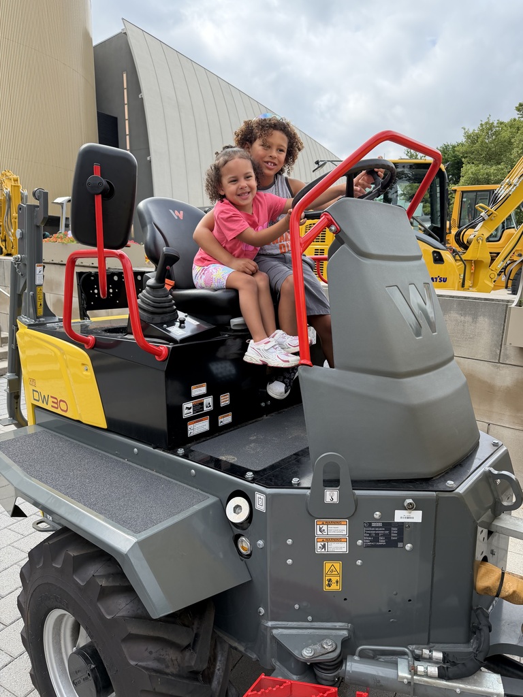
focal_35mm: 24
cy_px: 348
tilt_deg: -8.9
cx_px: 262
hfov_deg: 56.8
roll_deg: +0.5
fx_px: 483
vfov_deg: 71.6
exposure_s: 1/1901
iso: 100
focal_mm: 6.76
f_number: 1.78
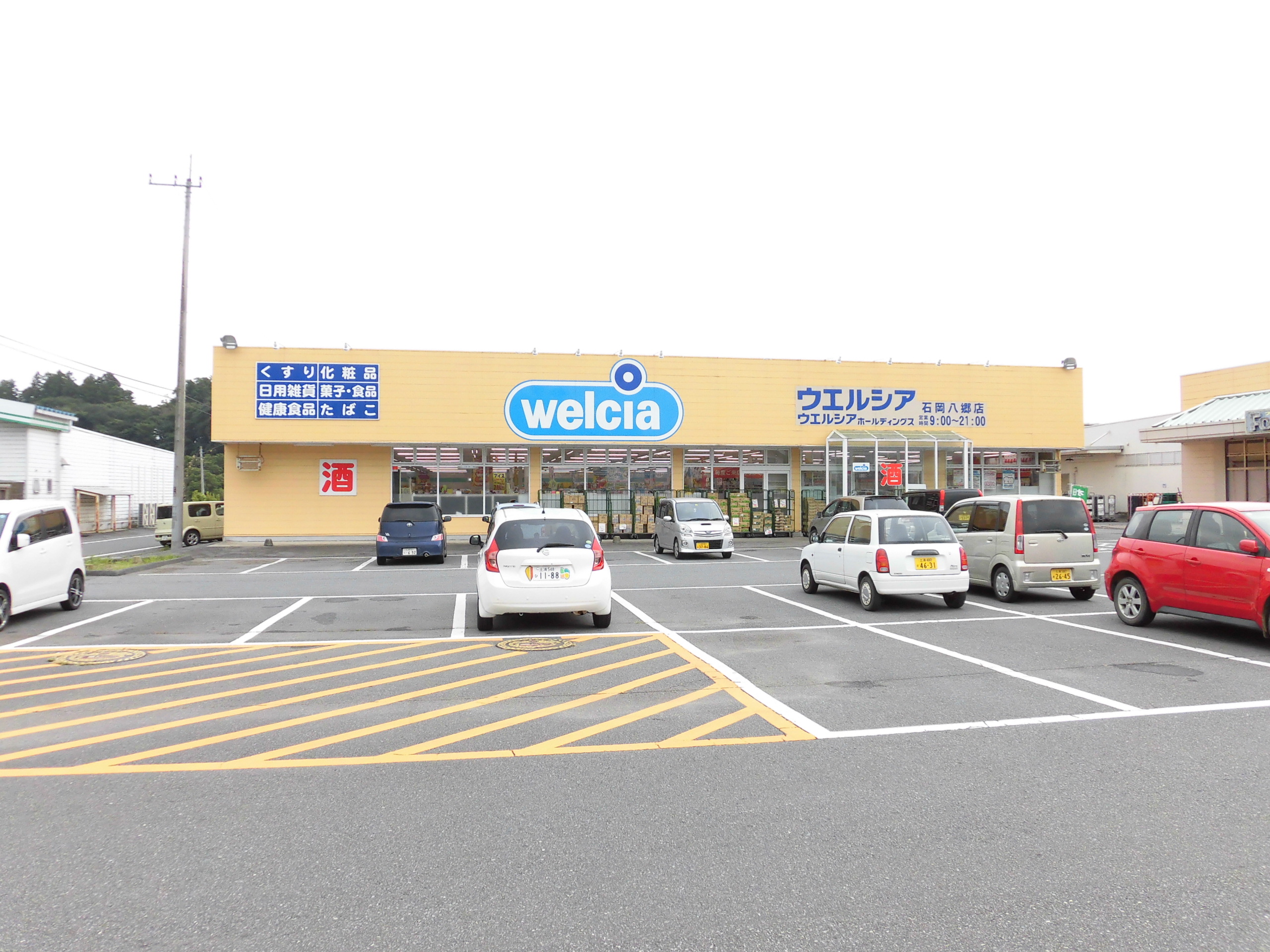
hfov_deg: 71.6
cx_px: 635
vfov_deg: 56.8
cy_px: 476
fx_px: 881
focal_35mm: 24
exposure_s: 1/320
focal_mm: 4.3
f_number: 3.1
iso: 100
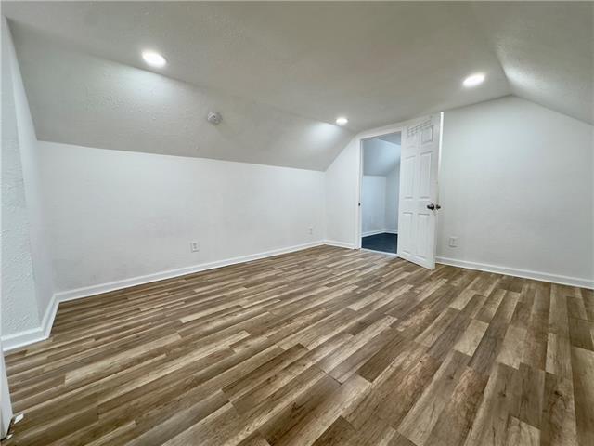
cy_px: 223
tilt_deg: -5.0
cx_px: 297
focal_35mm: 14
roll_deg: +0.8
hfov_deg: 102.1
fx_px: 240
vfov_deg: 85.7
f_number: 2.2
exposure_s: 1/120
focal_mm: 2.22
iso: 160
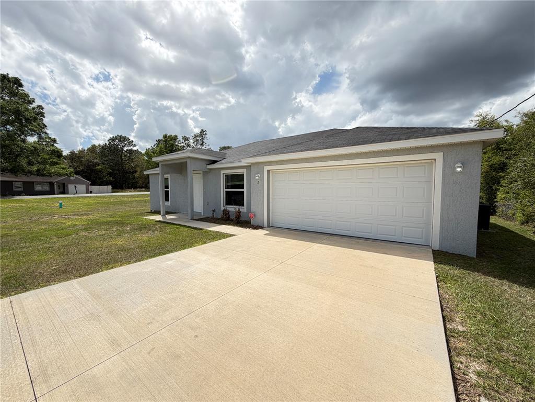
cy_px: 201
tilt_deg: -3.1
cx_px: 268
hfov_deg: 102.1
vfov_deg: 85.7
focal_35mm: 14
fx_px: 216
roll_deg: +0.2
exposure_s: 1/770
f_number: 2.2
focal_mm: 2.22
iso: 32
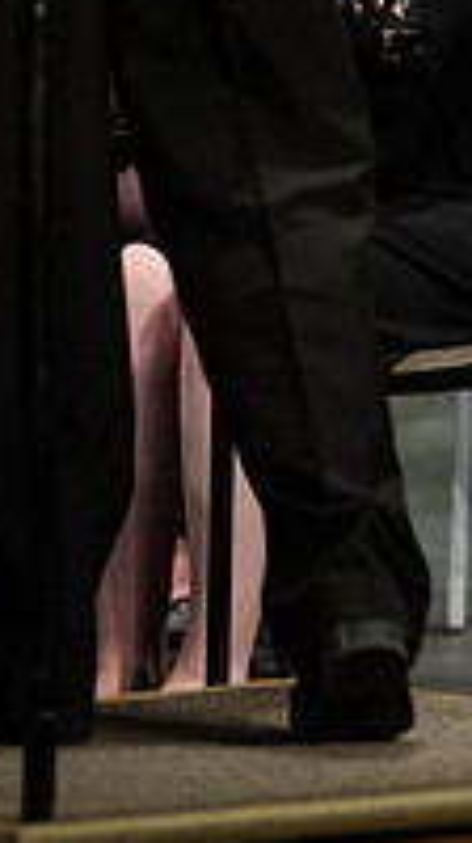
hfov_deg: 1.3
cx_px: 1159
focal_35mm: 913
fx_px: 20383
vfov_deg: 2.4
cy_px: 112
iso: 4000
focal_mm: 300
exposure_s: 1/250
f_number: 2.8
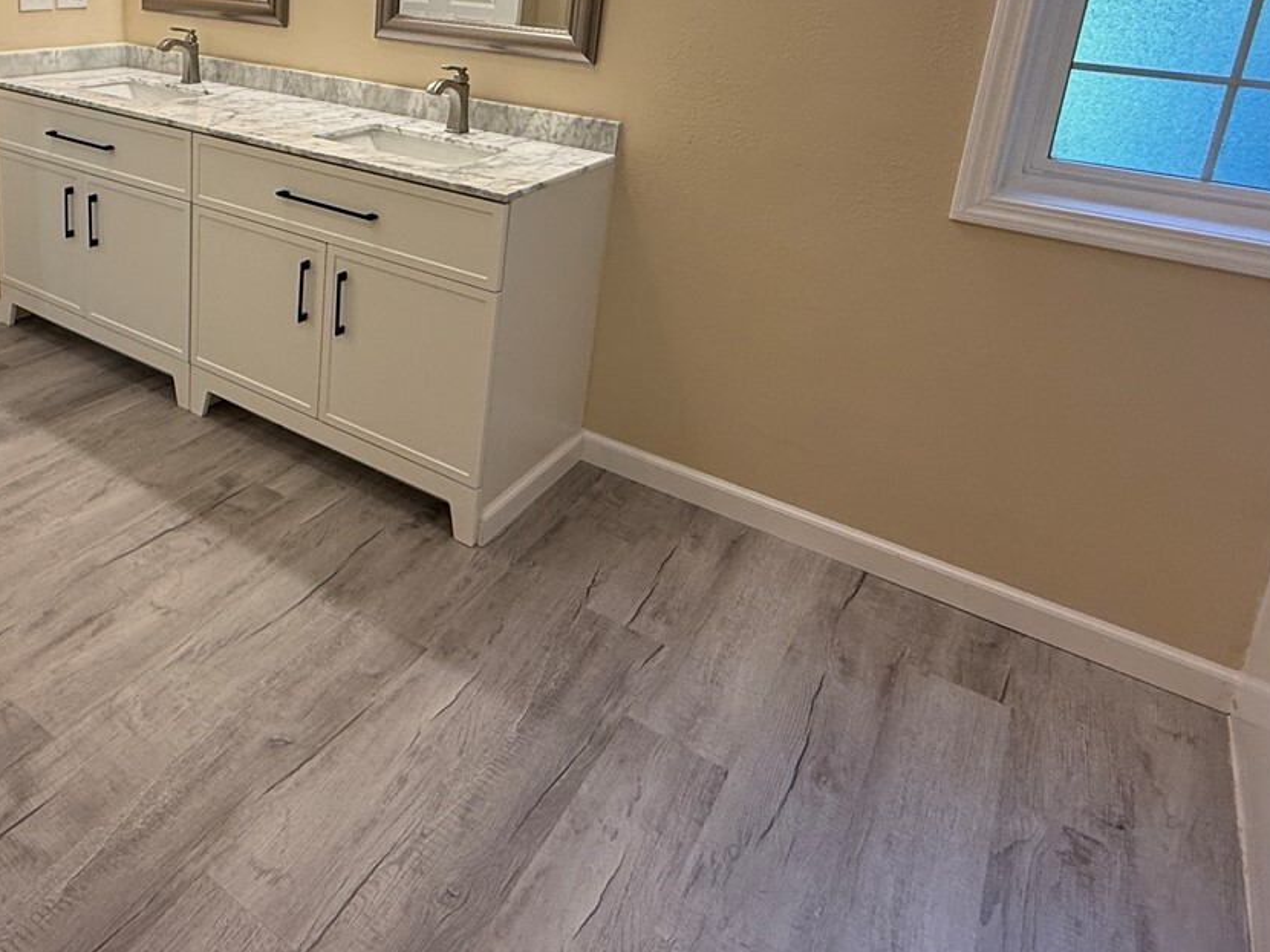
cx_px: 312
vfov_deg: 48.5
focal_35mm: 27
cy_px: 193
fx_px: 990
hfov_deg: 61.5
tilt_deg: -12.3
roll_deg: -1.3
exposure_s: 1/120
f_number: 2.2
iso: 125
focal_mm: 2.22
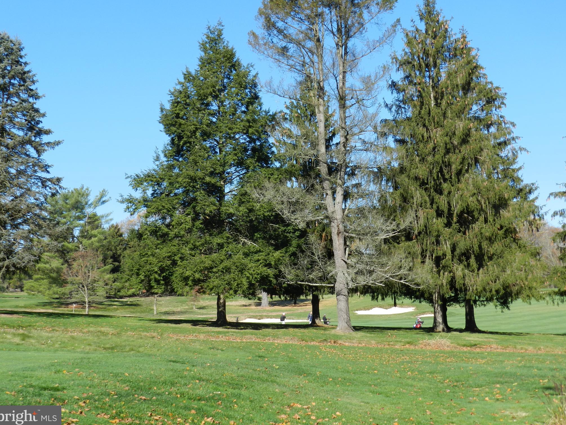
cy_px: 212
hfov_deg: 35.5
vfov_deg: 27.0
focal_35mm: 54
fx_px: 883
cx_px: 279
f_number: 4.4
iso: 160
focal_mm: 9.4
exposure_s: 1/640
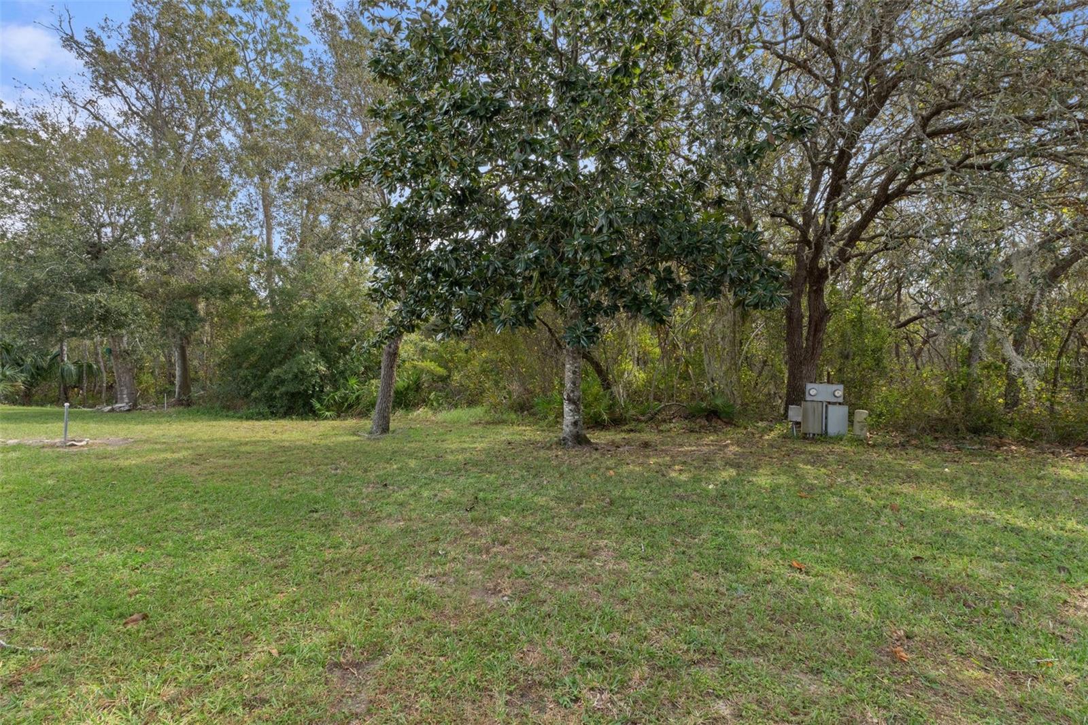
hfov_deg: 95.0
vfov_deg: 72.0
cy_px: 362
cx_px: 544
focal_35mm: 16
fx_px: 499
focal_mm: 11
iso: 320
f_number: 8
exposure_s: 1/80
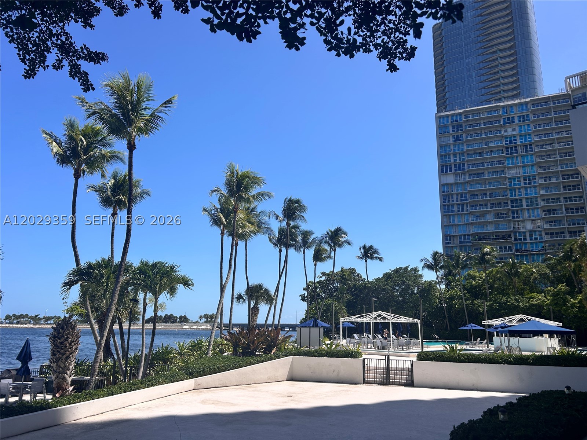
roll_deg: -1.8
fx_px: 441
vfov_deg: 53.1
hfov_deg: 67.3
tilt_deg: +12.6
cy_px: 220
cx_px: 294
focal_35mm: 26
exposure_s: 1/4831
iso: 50
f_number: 1.5
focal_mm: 5.7
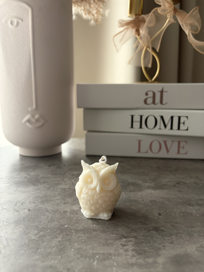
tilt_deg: -10.8
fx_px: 204
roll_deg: -0.5
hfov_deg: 53.1
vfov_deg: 67.3
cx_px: 102
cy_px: 136
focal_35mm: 26
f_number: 1.6
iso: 125
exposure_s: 1/122
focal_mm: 5.96
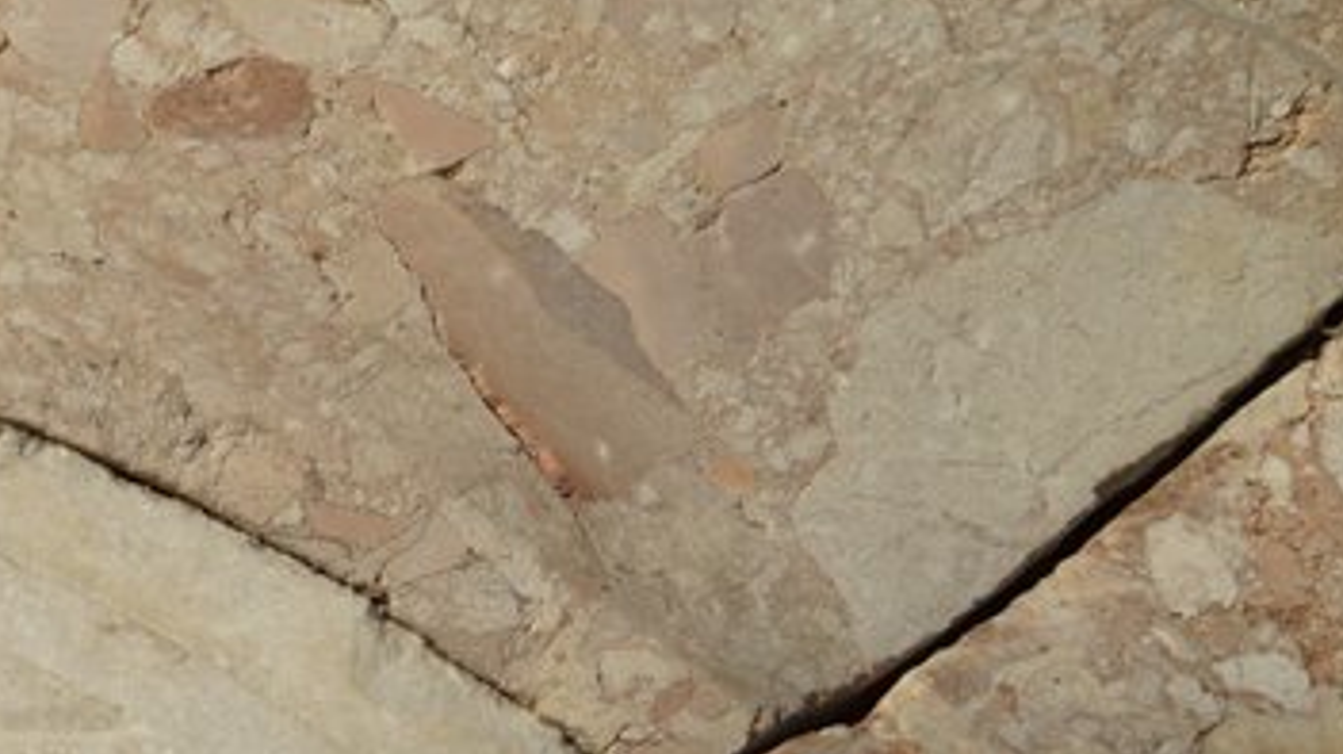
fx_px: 3061
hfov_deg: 20.3
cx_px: -807
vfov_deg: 12.9
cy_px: 1313
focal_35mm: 86
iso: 100
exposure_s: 1/640
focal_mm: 24
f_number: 7.1
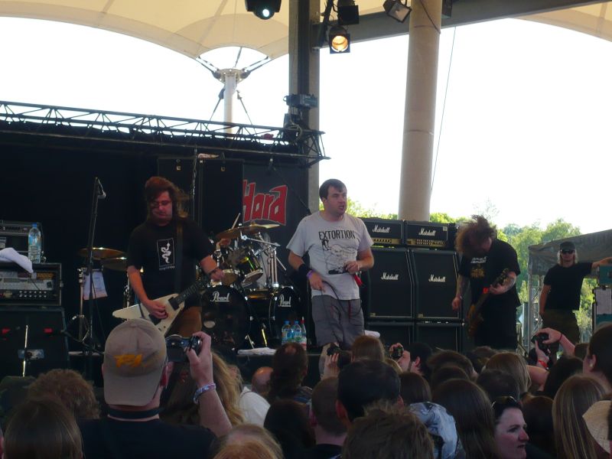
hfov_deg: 16.4
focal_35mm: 120
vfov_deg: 12.3
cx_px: 306
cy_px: 230
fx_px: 2122
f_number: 5.6
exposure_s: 1/125
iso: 100
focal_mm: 16.4
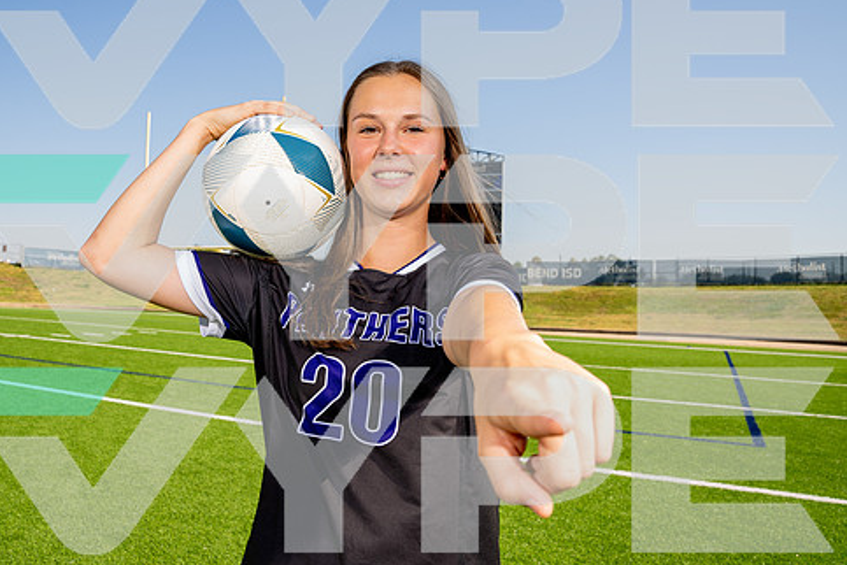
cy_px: 248
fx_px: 706
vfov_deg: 43.5
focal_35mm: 30
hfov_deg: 61.9
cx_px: 393
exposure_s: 1/125
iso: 50
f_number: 7.1
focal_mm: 25
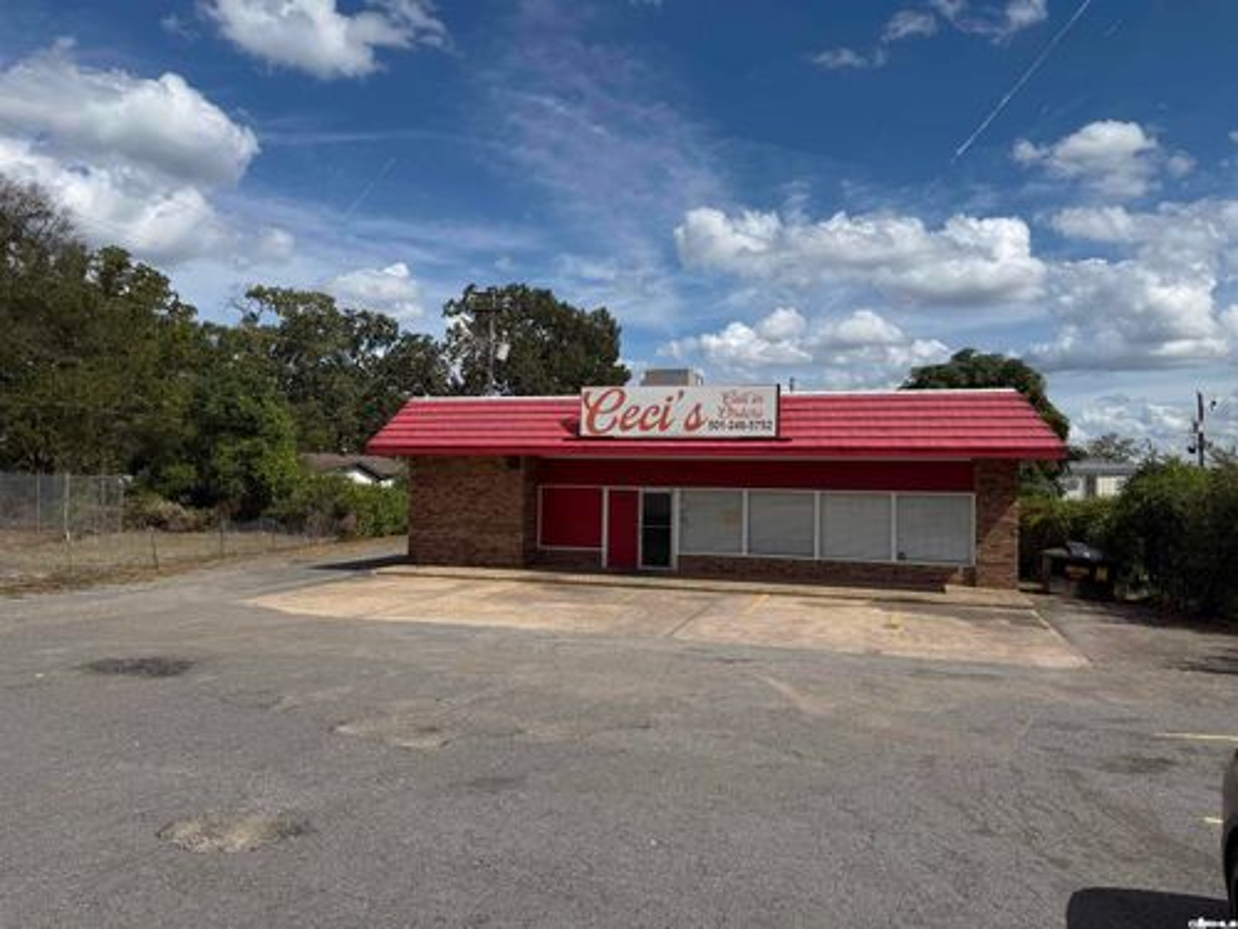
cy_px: 464
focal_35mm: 24
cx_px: 619
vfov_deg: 56.8
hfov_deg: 71.6
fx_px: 858
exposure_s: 1/8130
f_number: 1.78
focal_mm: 6.76
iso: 80
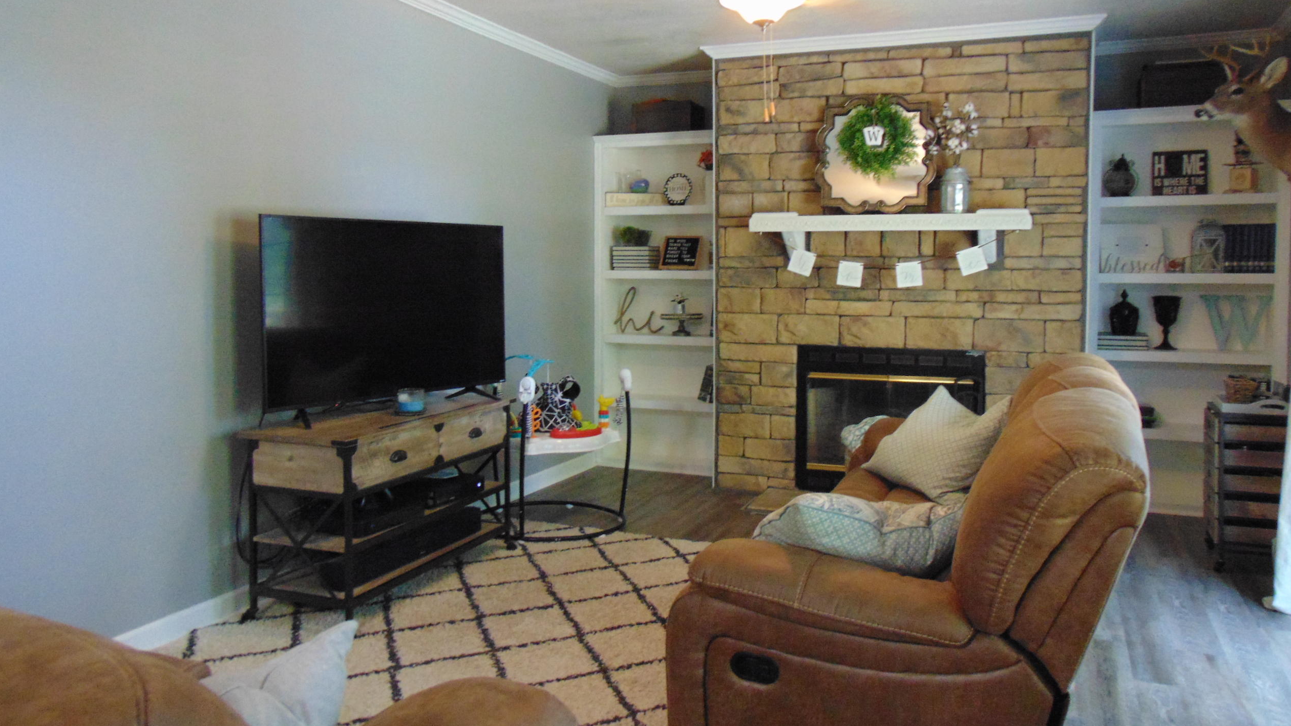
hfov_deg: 67.9
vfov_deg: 41.4
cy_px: 308
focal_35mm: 28
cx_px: 653
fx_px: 958
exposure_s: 1/20
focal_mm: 4.5
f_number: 3
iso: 400
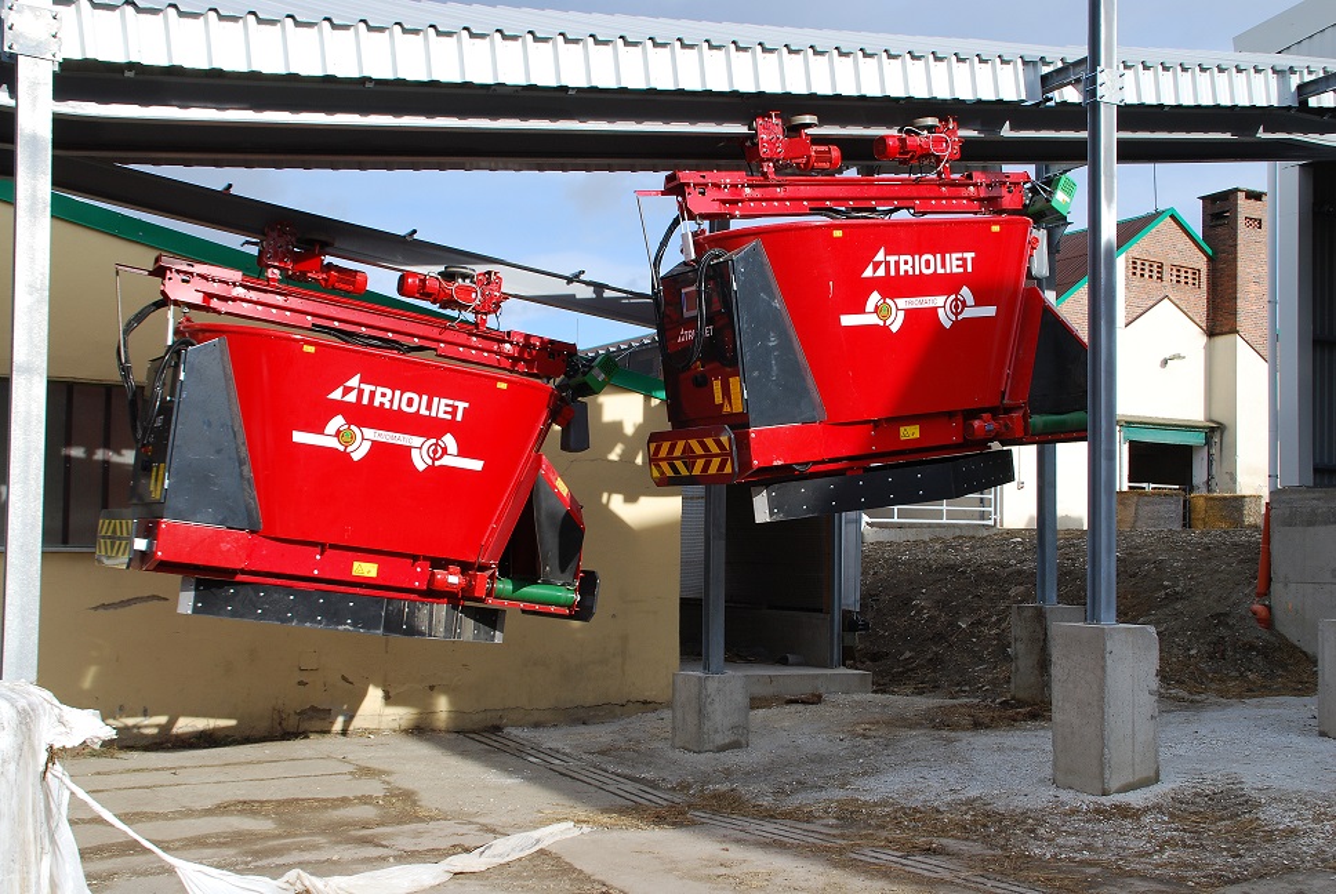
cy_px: 447
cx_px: 668
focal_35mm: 42
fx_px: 1561
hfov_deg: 46.3
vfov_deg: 32.0
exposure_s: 1/200
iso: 200
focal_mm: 28
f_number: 10
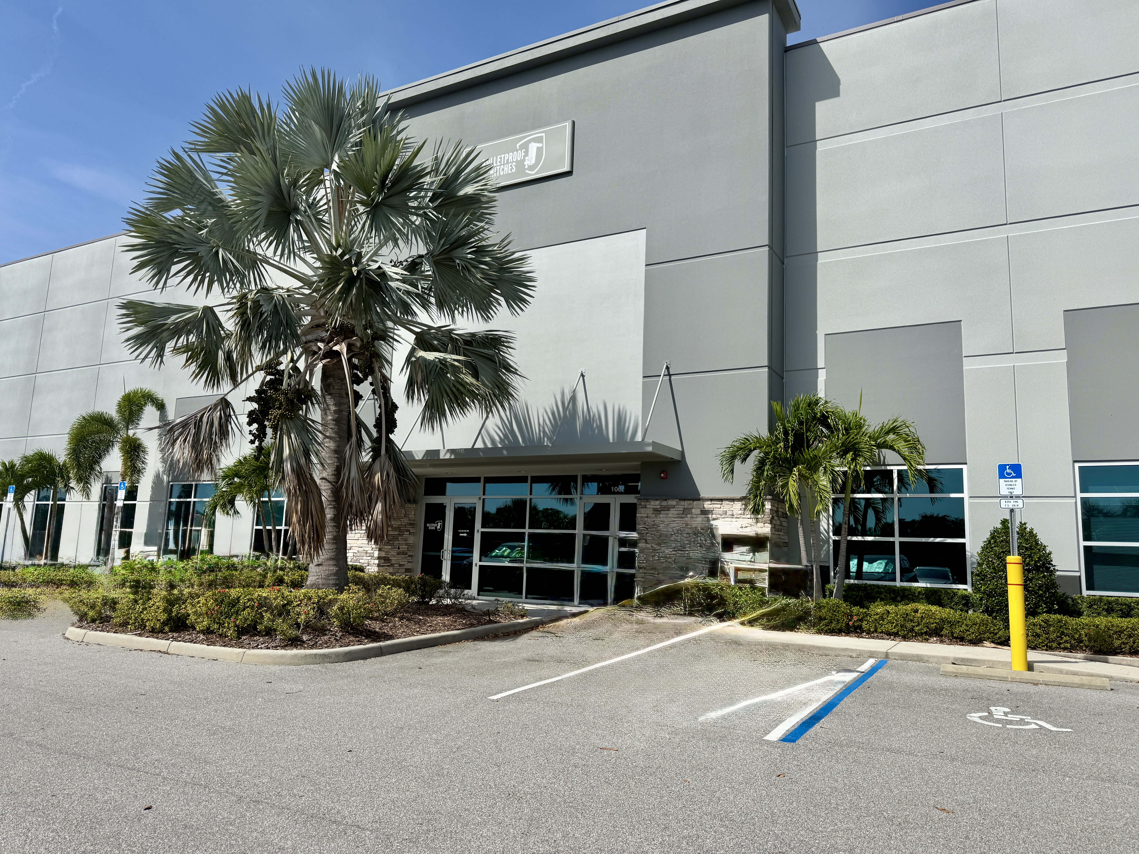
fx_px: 790
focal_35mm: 24
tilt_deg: +9.6
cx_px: 570
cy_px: 427
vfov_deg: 56.8
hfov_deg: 71.6
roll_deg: -2.4
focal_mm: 6.76
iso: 80
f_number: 1.78
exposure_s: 1/6173
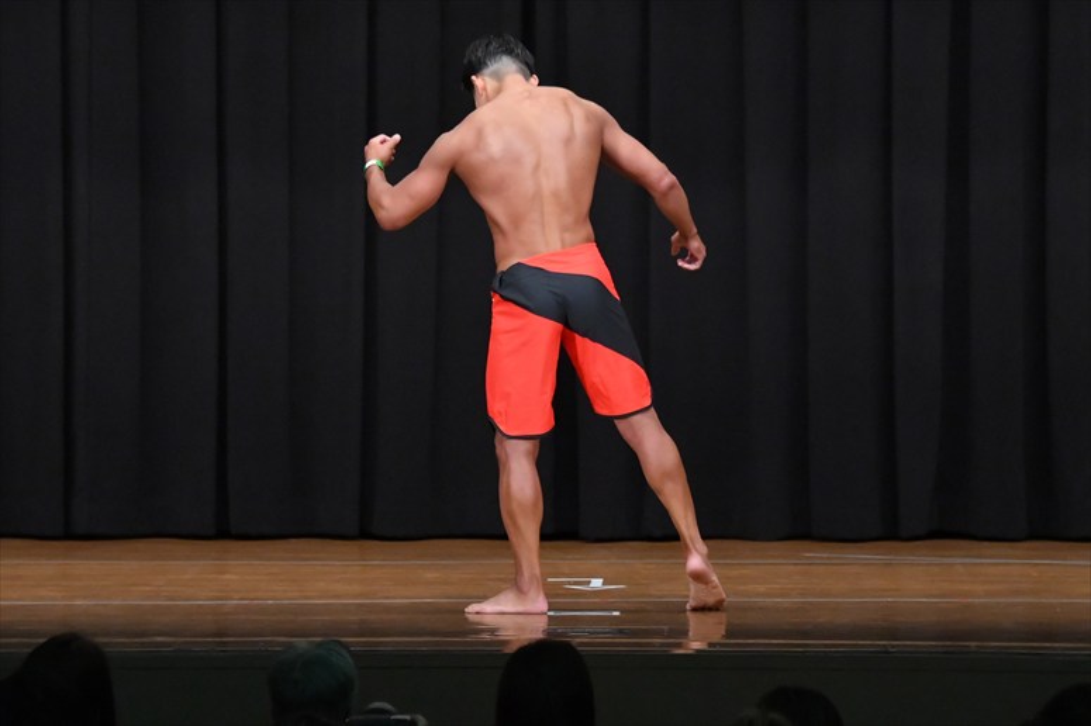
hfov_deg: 9.2
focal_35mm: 225
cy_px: 363
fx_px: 6816
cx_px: 546
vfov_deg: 6.1
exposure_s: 1/400
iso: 8000
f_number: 5.6
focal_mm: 150
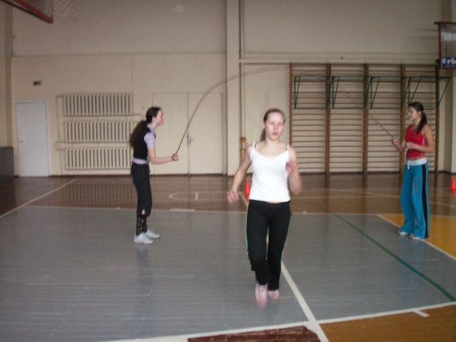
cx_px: 228
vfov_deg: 38.7
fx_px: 487
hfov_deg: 50.1
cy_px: 171
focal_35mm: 37
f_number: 3.5
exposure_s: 1/50
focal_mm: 7.7
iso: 160
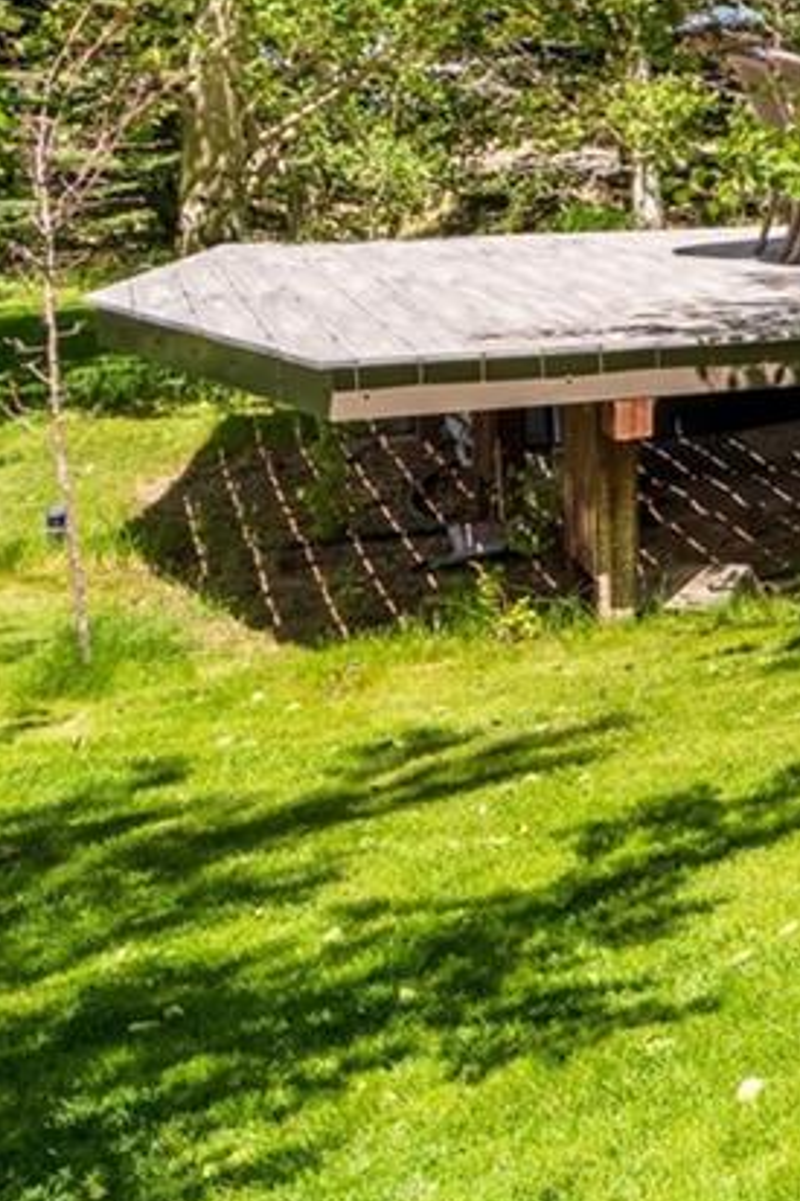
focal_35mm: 62
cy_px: 73
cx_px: 2208
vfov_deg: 30.6
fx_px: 2068
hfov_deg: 12.6
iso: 100
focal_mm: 16
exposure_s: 1/1600
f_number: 8
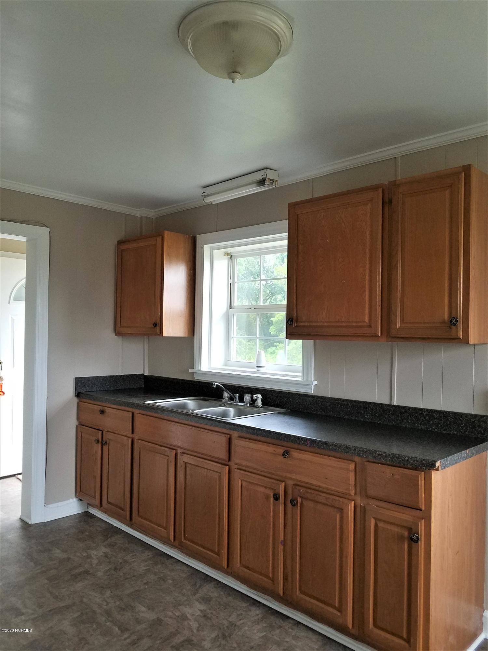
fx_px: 489
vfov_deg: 67.3
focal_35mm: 26
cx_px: 244
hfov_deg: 53.1
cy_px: 326
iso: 100
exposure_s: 1/60
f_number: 1.7
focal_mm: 4.2
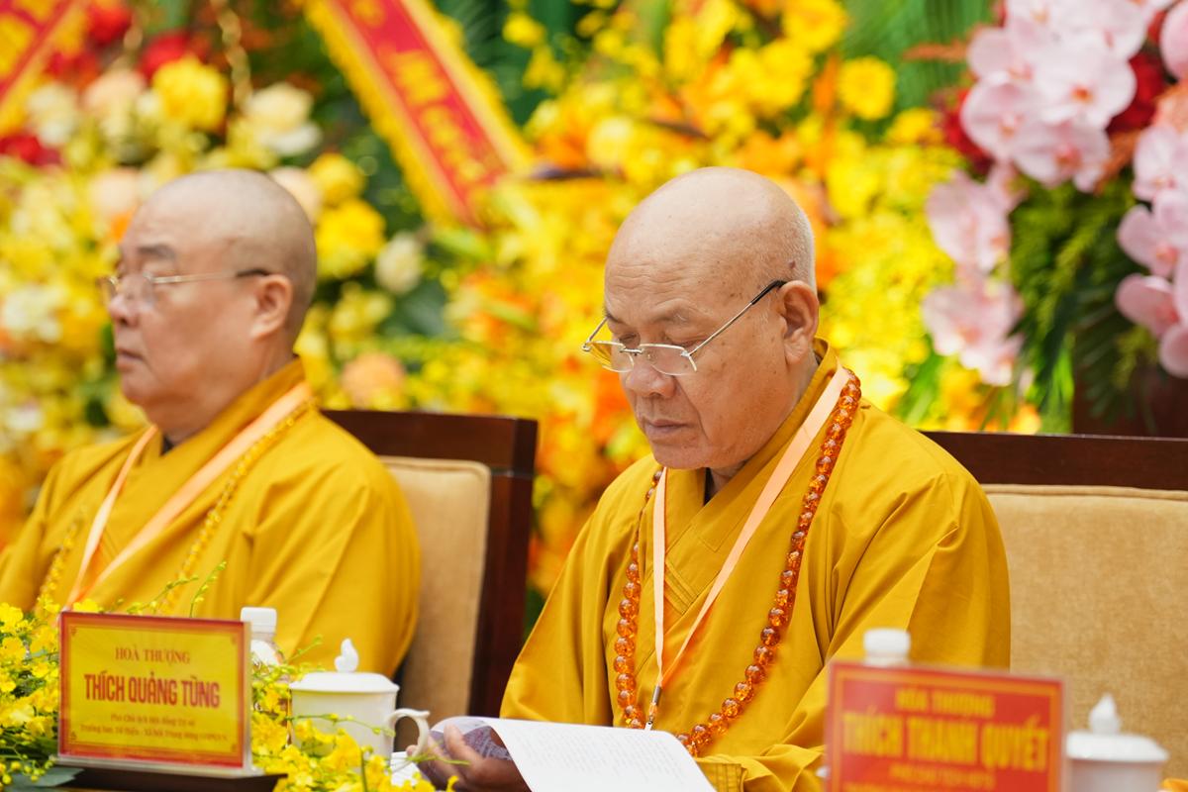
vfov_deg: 6.0
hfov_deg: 9.0
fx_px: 7556
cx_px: 594
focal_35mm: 229
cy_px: 396
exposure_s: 1/200
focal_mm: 153
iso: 2000
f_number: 2.8
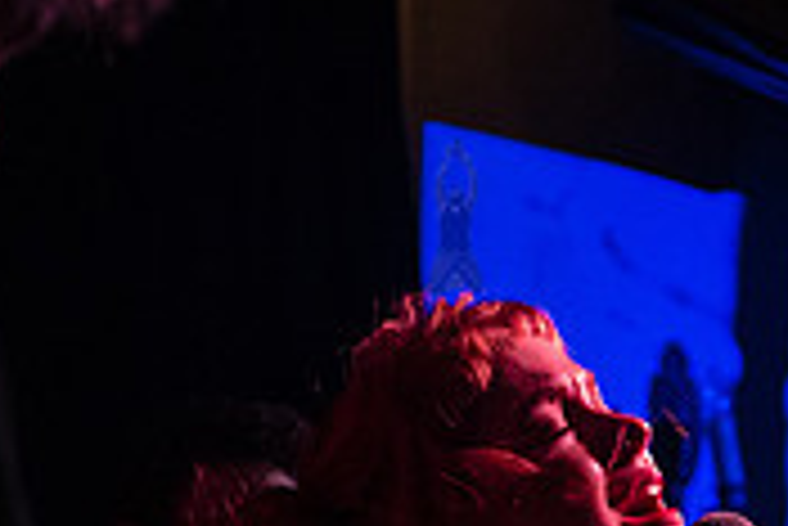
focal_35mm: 185
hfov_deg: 11.1
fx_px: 4053
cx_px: 450
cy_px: 647
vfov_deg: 7.4
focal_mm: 56
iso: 8000
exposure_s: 1/400
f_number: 3.5
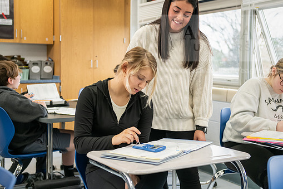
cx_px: 145
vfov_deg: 23.7
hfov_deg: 35.1
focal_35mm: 57
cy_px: 82
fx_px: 448
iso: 1600
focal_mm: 50
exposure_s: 1/200
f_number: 3.2
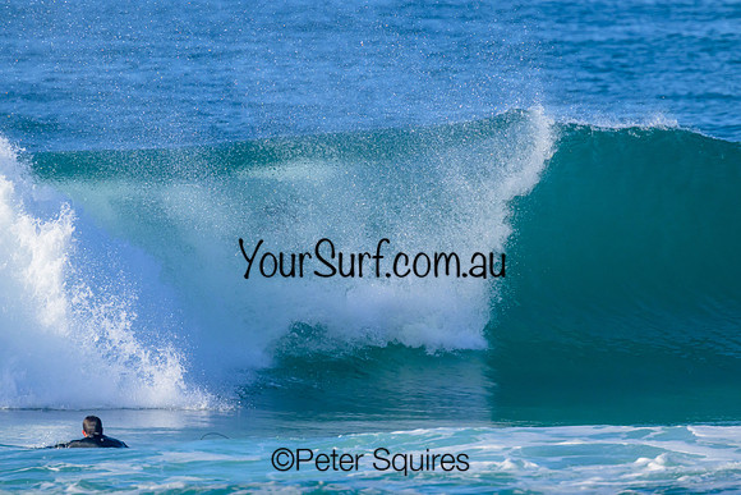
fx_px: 16965
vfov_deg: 1.7
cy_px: 248
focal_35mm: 824
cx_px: 370
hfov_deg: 2.5
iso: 1800
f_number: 11
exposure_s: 1/2000
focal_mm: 800
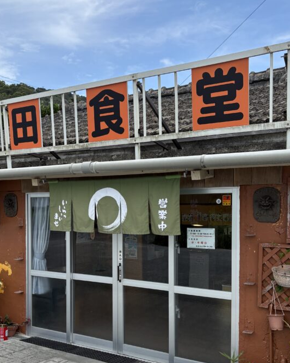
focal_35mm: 39
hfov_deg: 37.9
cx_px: 101
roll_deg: -0.6
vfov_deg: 46.4
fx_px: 418
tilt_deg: -0.3
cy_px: 226
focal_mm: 5.96
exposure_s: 1/1901
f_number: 1.6
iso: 50
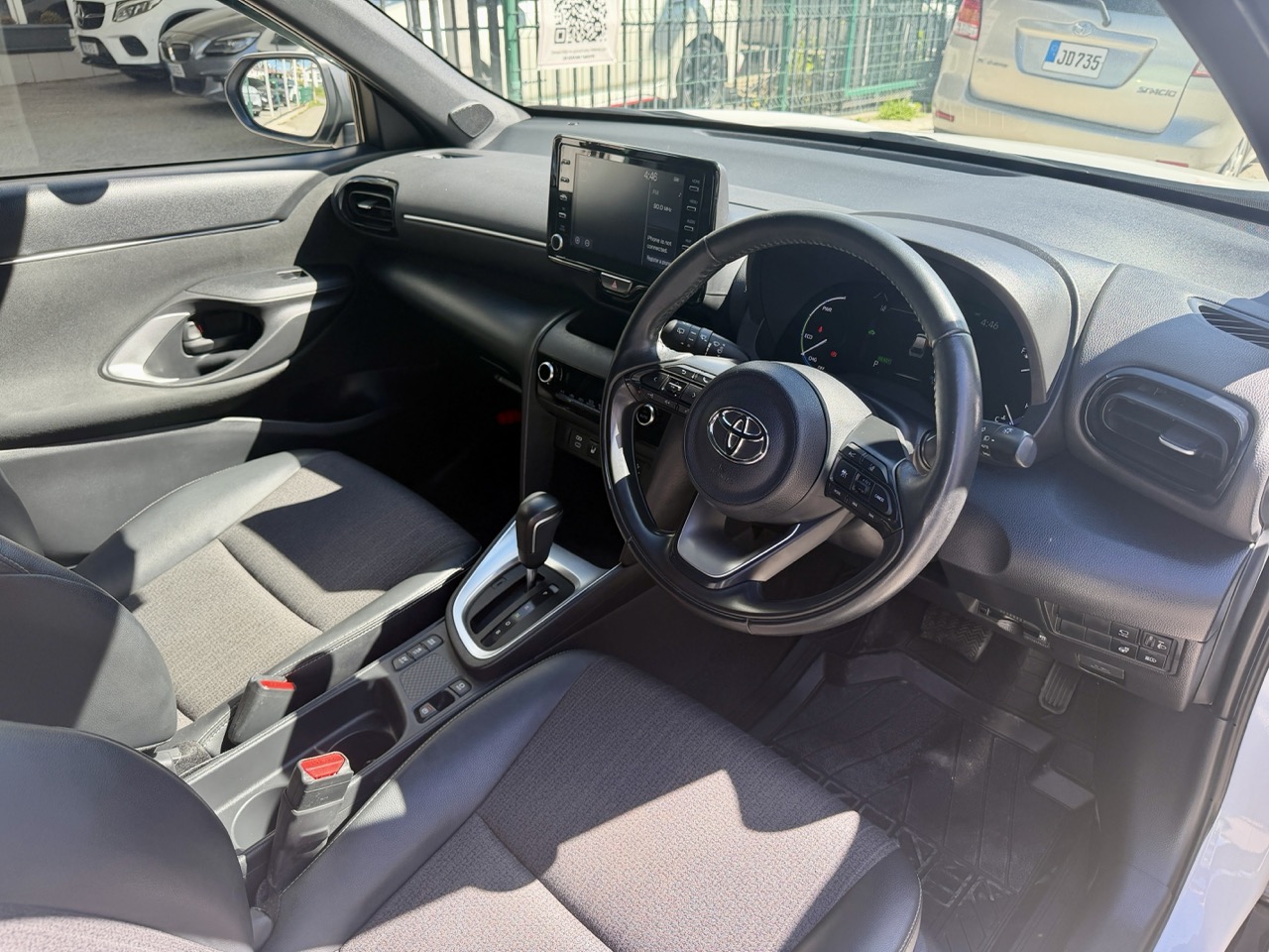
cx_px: 634
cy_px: 476
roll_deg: -0.9
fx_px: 880
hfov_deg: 71.6
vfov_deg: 56.8
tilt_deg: -29.3
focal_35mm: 24
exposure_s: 1/521
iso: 100
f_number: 1.78
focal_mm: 6.76
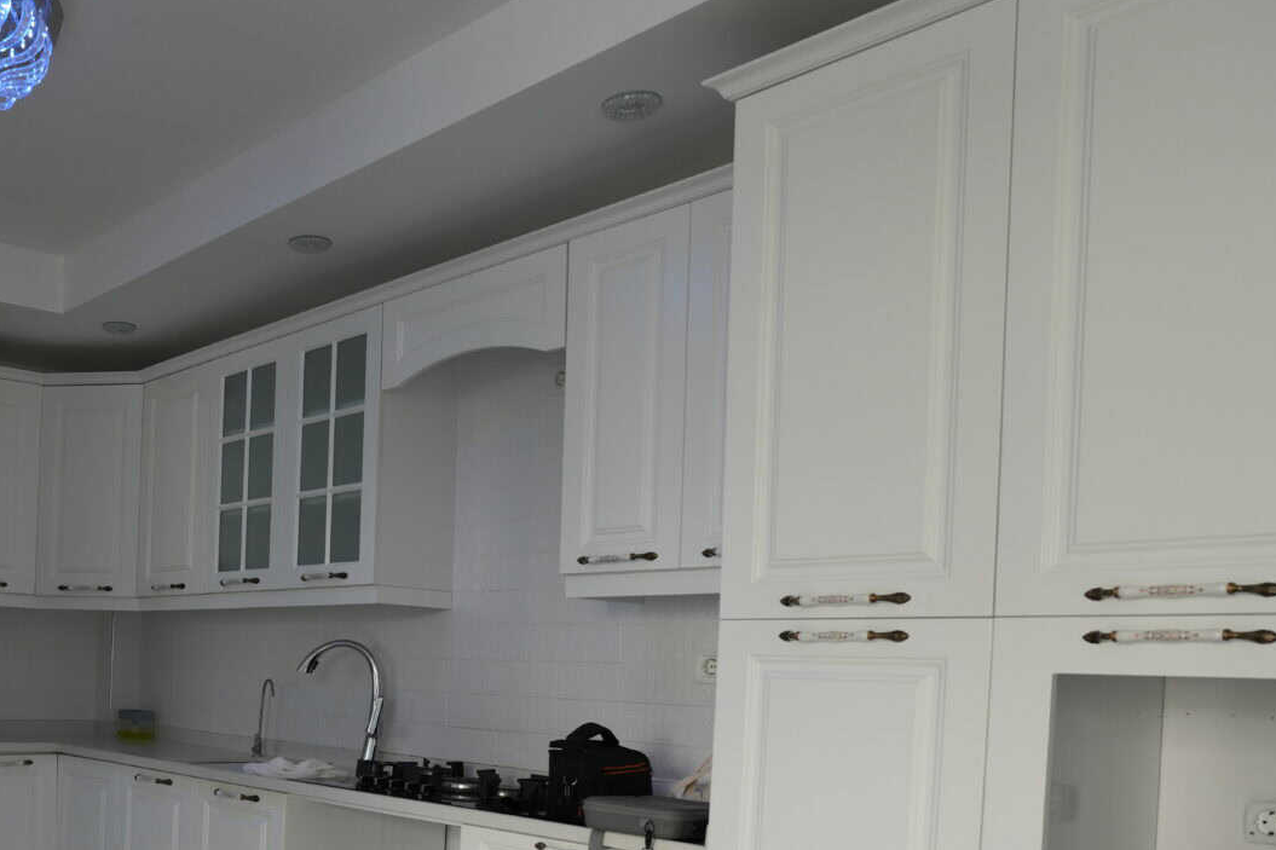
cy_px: 702
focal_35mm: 33
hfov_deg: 51.3
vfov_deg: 38.2
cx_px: 151
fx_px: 1169
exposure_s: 1/160
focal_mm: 17
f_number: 4
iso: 320
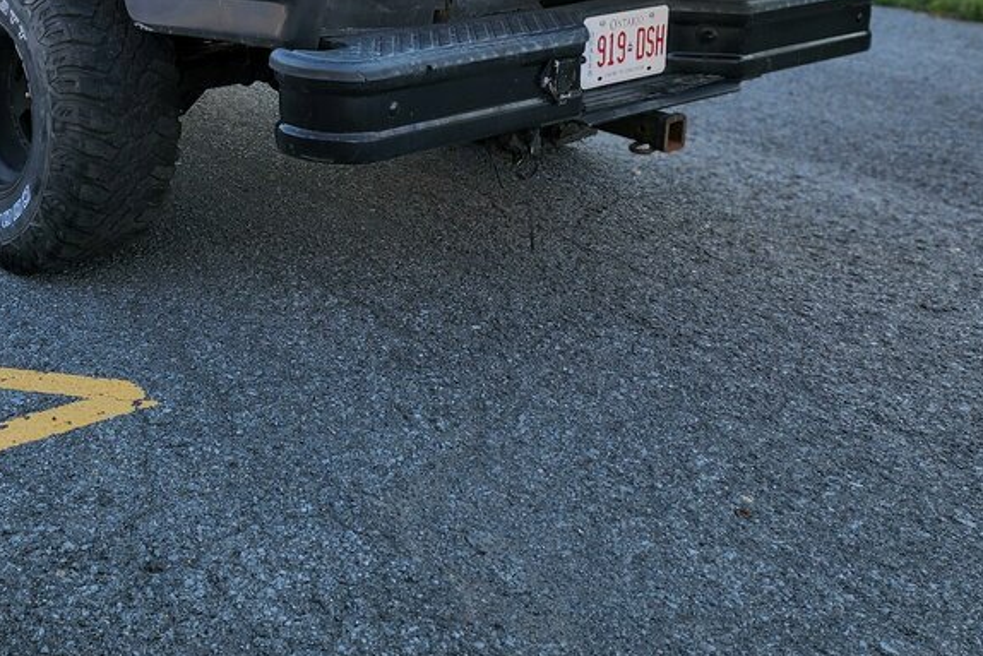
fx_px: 1366
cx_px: 271
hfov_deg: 38.8
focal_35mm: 50
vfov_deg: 25.1
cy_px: -69
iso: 20
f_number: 1.8
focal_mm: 6.4
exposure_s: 1/120
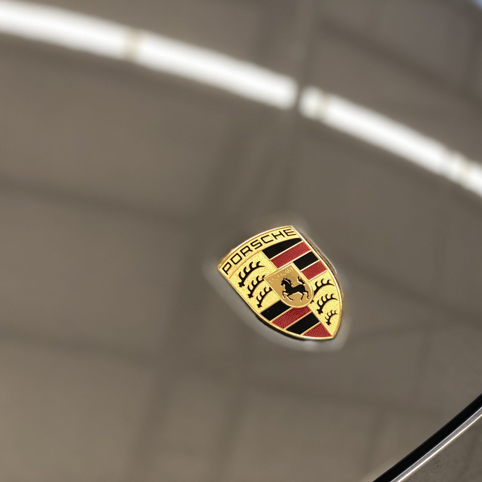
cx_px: 259
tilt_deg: -36.2
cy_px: 240
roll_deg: +4.1
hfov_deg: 27.7
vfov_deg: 27.7
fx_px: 977
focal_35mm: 62
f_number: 2.4
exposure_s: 1/33
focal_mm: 6
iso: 125
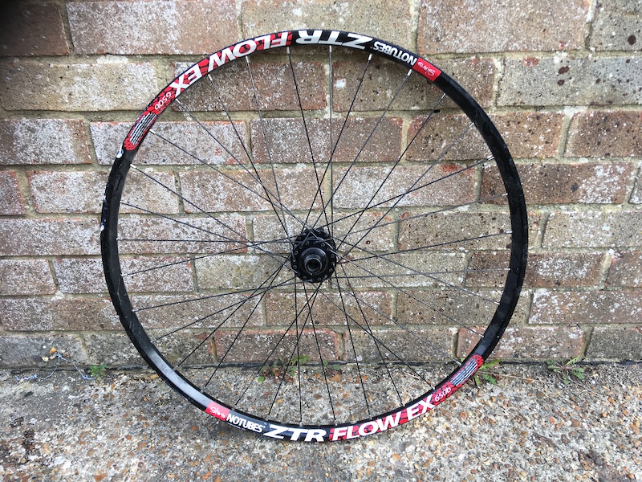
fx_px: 538
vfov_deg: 48.2
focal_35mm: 29
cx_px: 321
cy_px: 241
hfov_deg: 61.7
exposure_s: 1/100
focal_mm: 4.15
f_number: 2.2
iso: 25
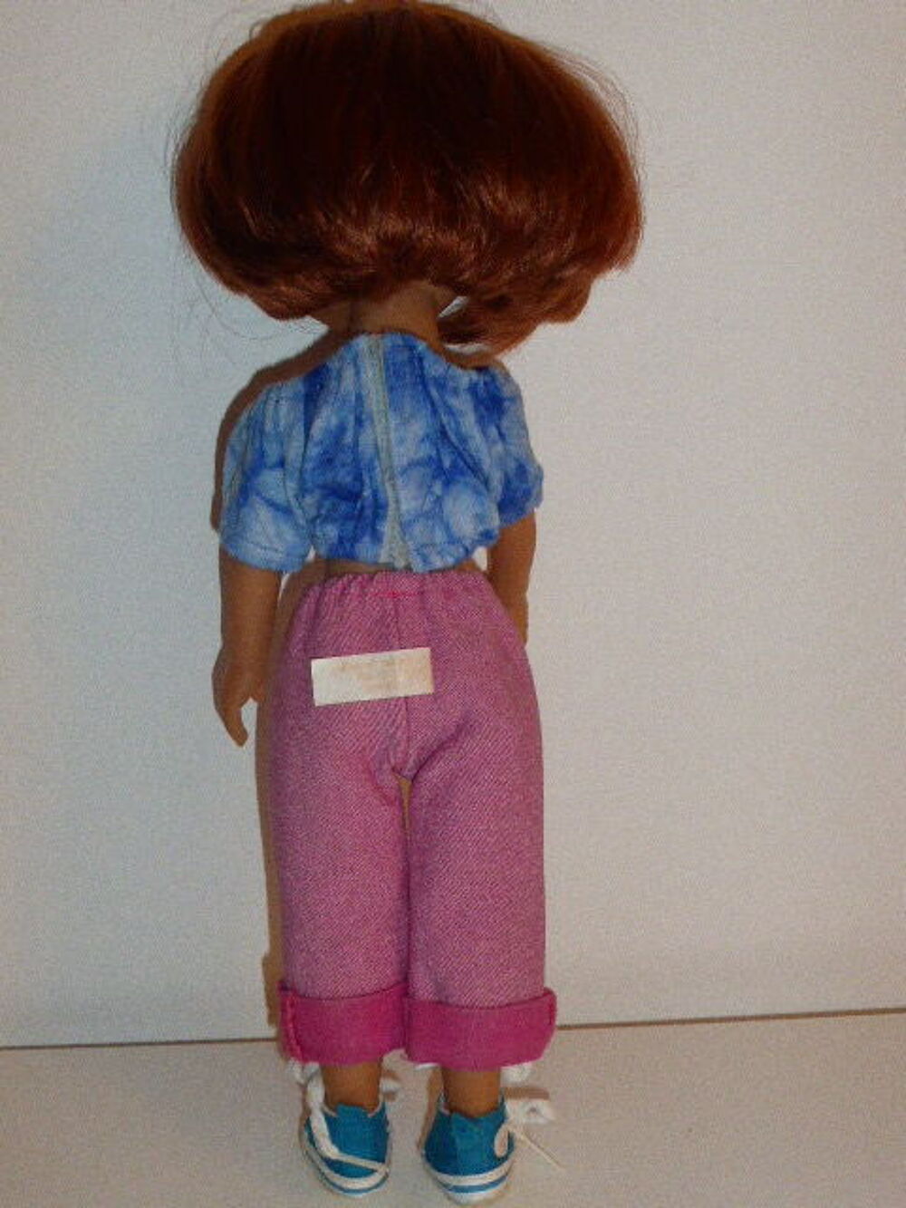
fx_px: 1605
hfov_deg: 31.5
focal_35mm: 46
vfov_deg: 41.2
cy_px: 604
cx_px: 453
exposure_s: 1/60
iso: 640
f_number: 4.1
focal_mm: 7.9
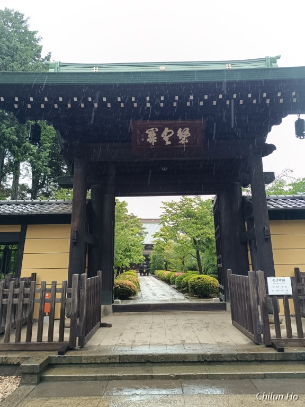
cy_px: 204
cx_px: 152
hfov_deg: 56.8
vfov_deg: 71.6
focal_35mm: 24
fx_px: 282
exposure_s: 1/100
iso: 161
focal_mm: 6.14
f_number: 1.65
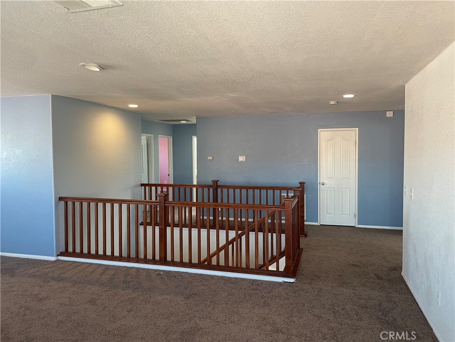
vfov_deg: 53.1
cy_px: 171
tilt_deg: -1.8
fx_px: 342
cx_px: 228
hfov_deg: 67.3
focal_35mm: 26
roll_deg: +0.9
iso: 125
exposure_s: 1/60
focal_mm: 4.2
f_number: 1.6
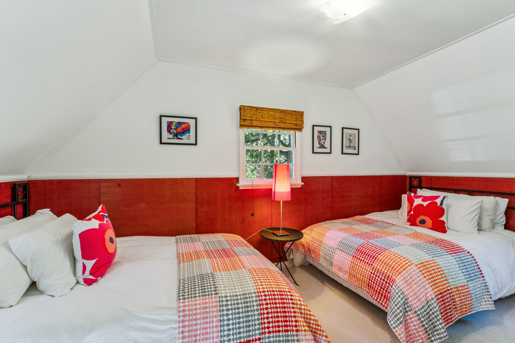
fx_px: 232
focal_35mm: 16
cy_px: 172
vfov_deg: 73.1
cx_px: 258
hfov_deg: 96.0
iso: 100
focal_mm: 16.2
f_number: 13
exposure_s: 2
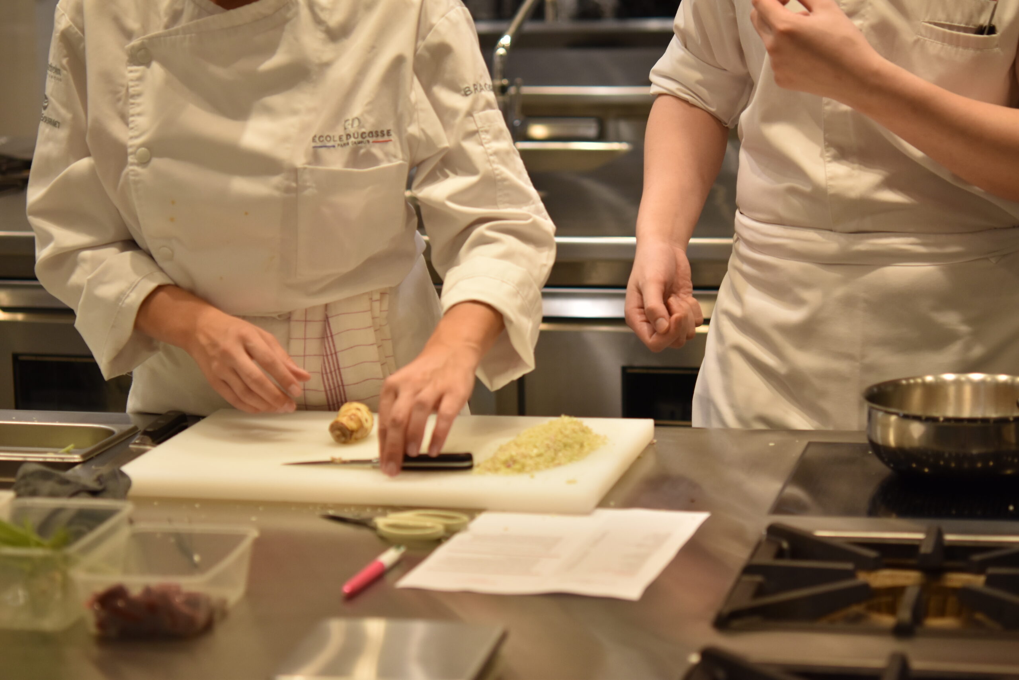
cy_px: 340
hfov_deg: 22.6
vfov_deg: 15.2
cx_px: 510
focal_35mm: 90
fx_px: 2547
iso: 640
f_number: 2.8
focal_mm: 60
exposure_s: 1/500
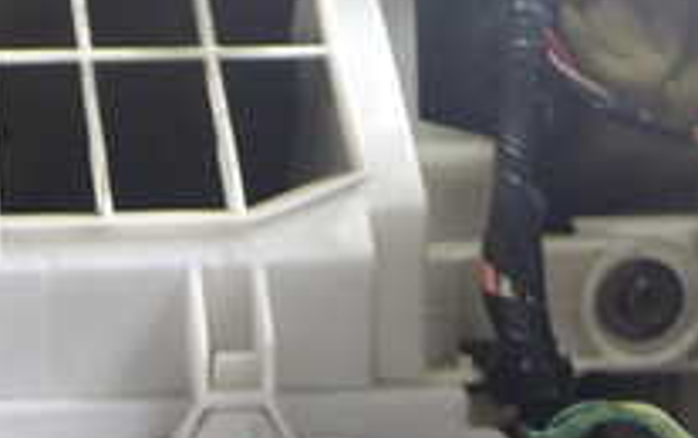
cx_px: -81
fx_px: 1752
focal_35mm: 92
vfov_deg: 14.1
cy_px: 408
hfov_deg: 21.3
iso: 200
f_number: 2.3
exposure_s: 1/50
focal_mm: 5.4
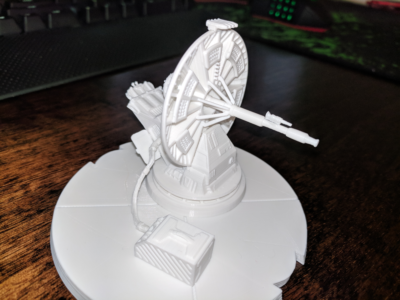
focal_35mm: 26
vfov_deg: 53.1
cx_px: 200
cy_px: 150
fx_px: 300
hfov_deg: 67.3
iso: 153
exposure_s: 1/125
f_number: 2
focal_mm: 4.67
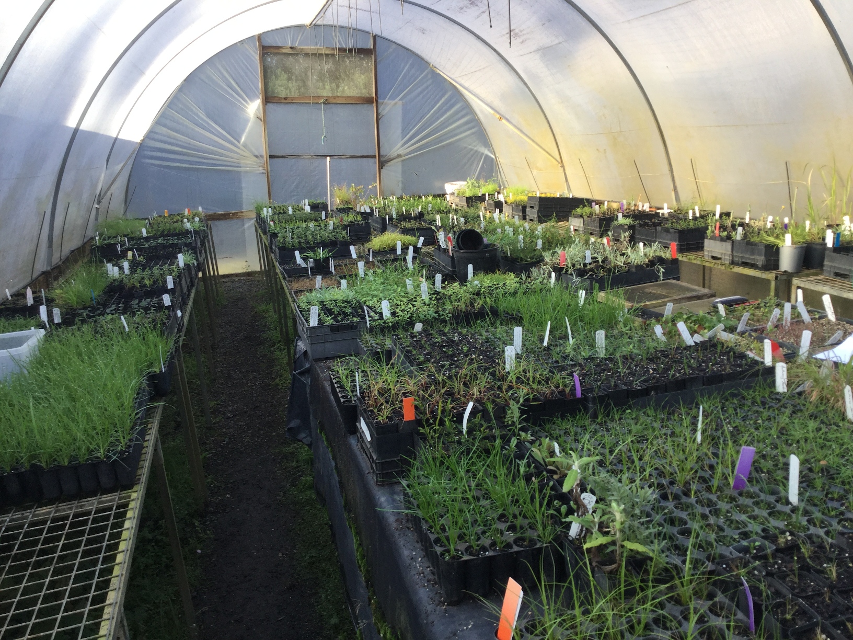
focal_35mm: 31
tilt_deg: -11.6
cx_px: 426
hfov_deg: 58.4
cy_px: 320
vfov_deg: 45.4
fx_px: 764
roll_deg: -0.8
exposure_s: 1/119
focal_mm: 3.3
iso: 25
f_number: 2.4
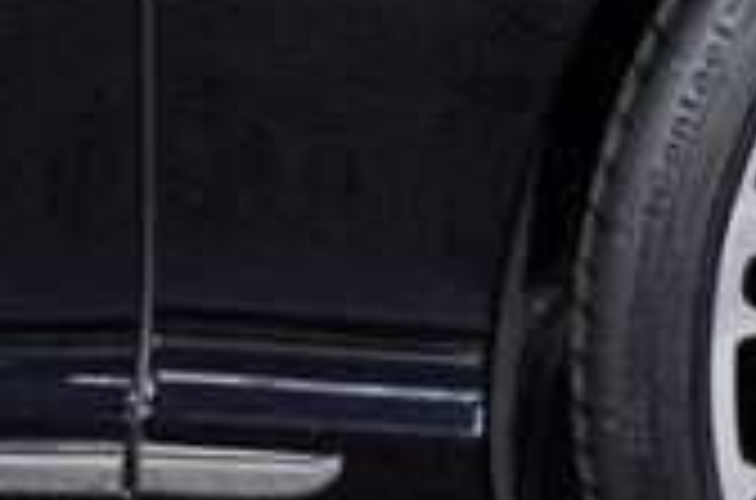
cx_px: 1305
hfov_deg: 9.9
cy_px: 268
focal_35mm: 199
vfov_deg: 6.9
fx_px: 4167
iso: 720
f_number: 4.5
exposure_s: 1/15
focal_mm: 38
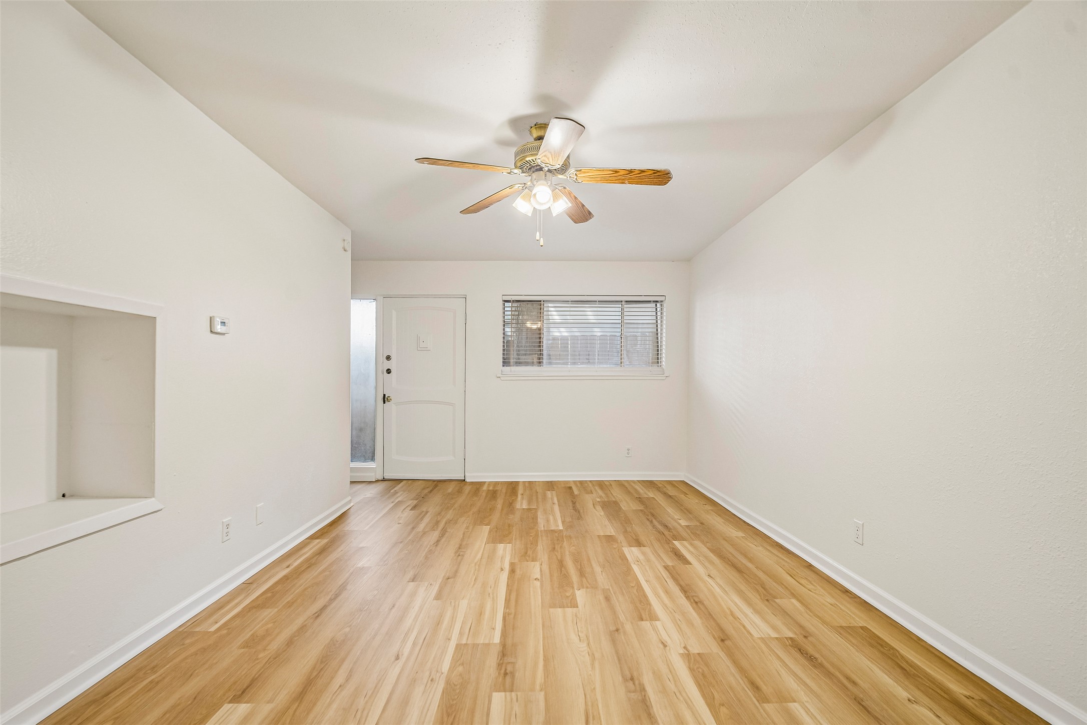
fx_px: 453
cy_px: 362
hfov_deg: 100.4
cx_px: 544
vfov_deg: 77.3
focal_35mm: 15
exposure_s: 1/6
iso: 400
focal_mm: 10
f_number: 8
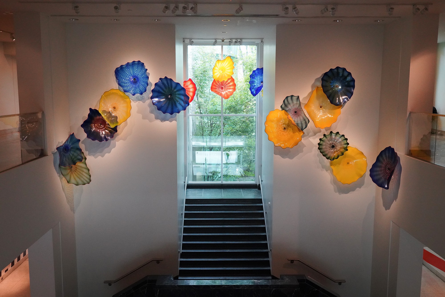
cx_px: 222
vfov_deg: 37.9
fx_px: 433
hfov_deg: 54.4
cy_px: 148
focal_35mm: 35
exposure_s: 1/100
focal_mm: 35
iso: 8000
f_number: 8
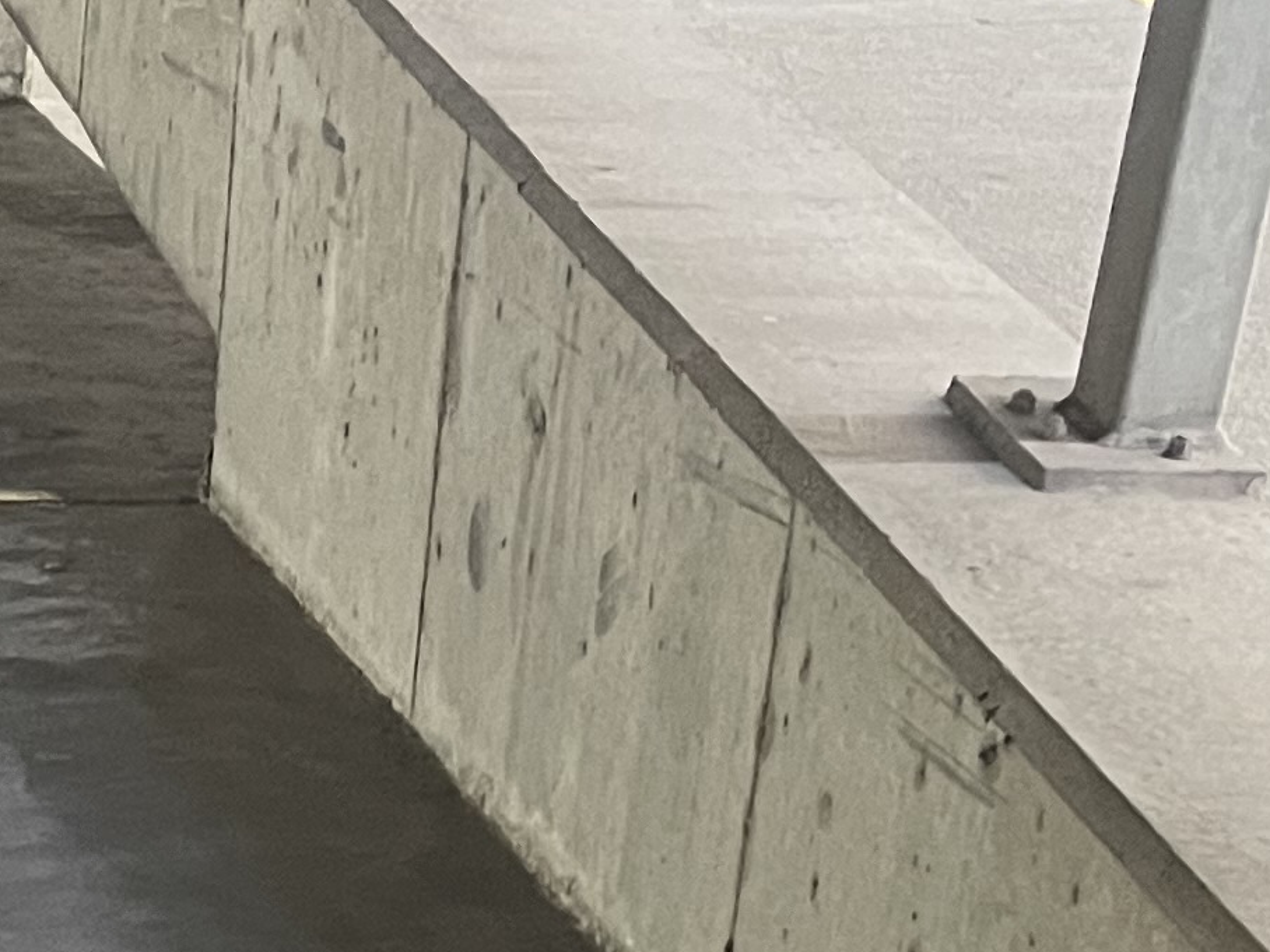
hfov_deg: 16.4
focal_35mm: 111
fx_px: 4072
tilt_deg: -31.4
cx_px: -525
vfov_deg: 11.9
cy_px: 1901
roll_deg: +0.3
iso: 640
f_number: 1.6
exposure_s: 1/33
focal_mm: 5.1
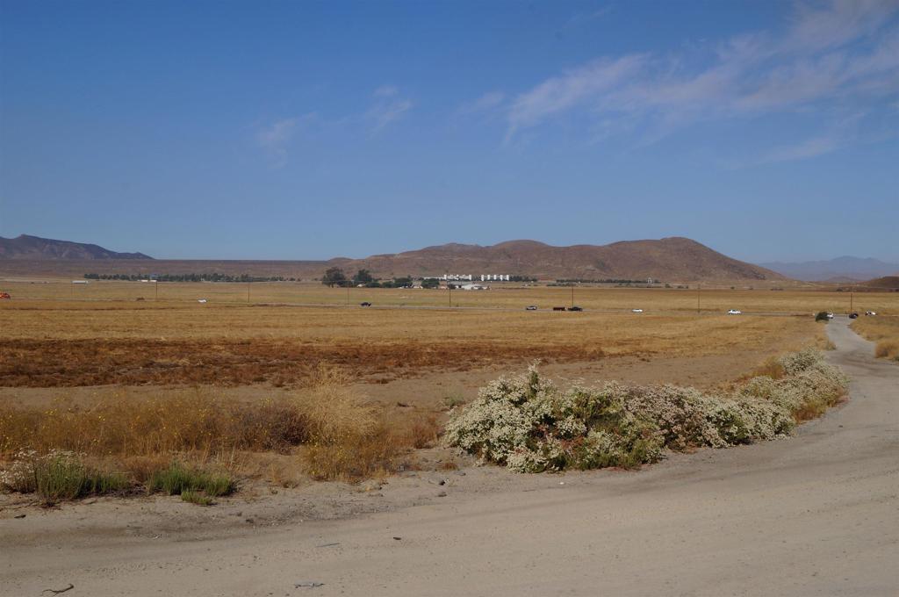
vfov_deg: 31.8
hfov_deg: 46.5
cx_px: 450
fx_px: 1047
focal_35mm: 42
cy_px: 298
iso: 100
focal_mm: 28
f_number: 16
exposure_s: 1/160
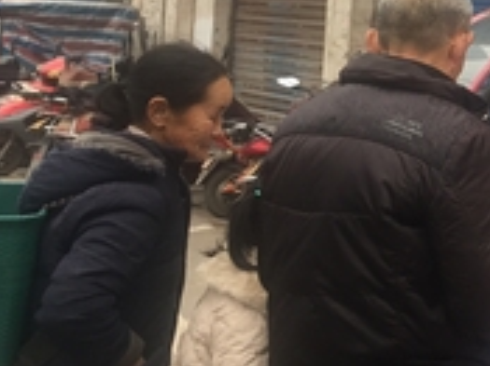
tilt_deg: -1.2
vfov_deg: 17.6
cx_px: 680
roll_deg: -6.7
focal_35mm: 83
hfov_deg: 20.9
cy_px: 68
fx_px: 1174
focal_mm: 4.15
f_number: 2.2
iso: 40
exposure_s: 1/100
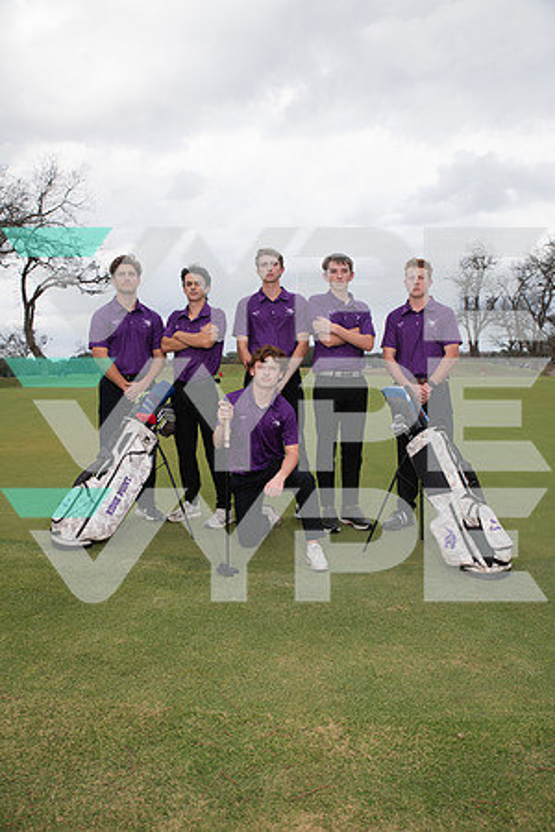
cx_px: 278
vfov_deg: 61.9
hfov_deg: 43.6
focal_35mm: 30
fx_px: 694
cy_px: 416
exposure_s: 1/320
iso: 80
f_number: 6.3
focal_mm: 30
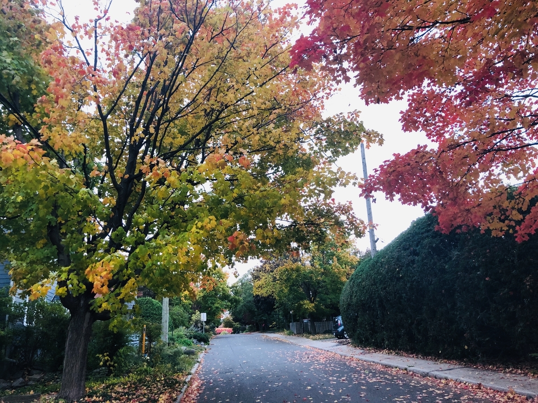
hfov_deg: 63.4
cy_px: 202
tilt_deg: +19.8
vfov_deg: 49.7
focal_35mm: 28
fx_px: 435
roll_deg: +3.7
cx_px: 269
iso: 40
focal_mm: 4
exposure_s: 1/17
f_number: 1.8
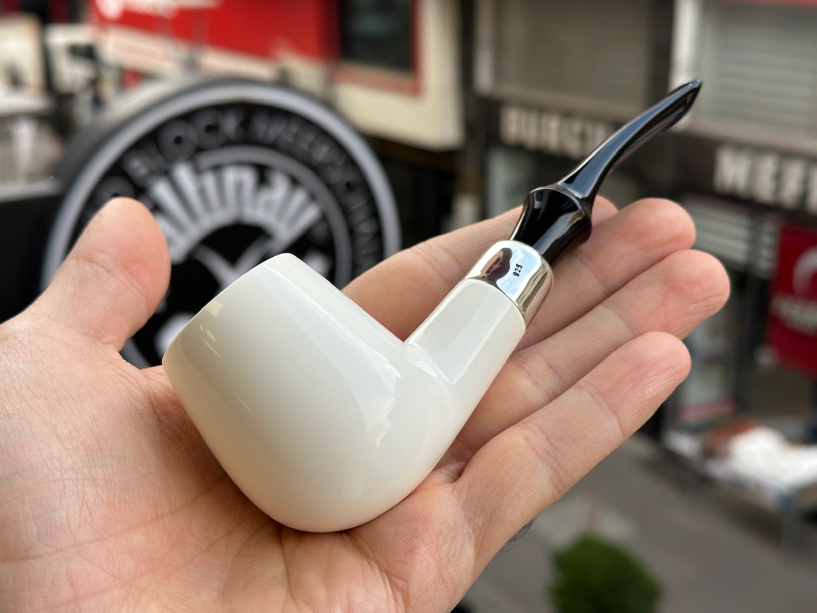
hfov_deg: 39.7
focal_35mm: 48
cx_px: 408
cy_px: 306
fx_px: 1133
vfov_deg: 30.3
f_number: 1.78
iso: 64
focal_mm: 6.86
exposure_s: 1/506
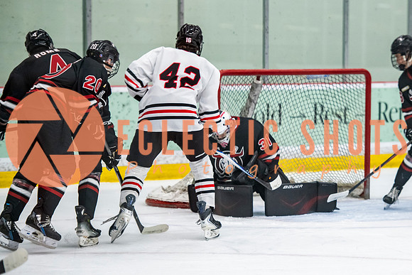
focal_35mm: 188
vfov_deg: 7.3
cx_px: 287
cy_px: 142
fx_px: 2154
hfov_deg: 10.9
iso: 2500
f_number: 3.2
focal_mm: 135
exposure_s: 1/800
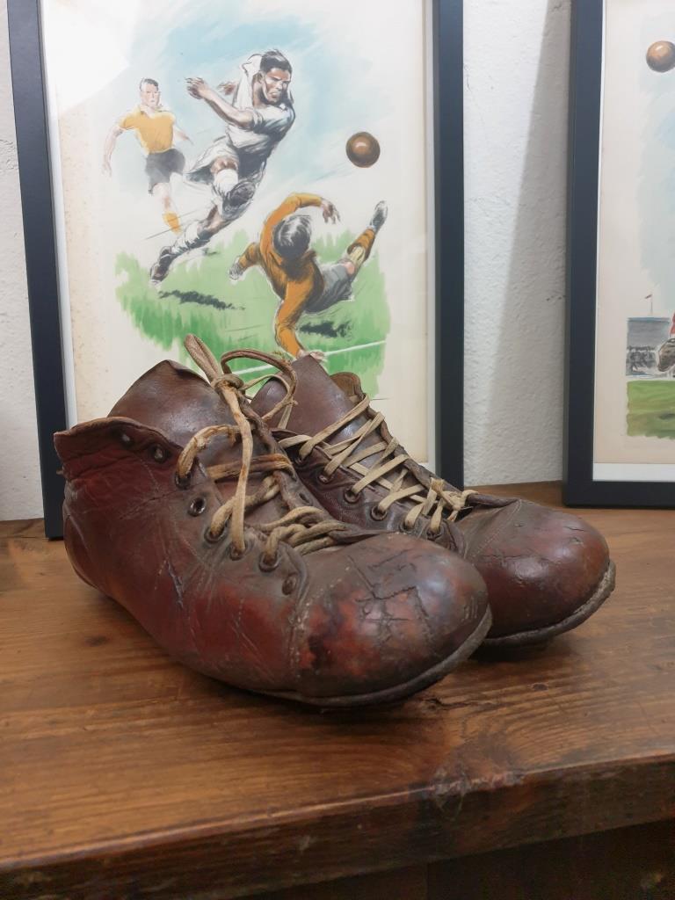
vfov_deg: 67.3
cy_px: 450
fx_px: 676
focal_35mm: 26
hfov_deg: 53.1
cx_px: 338
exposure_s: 1/50
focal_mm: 4.3
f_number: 1.5
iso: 250
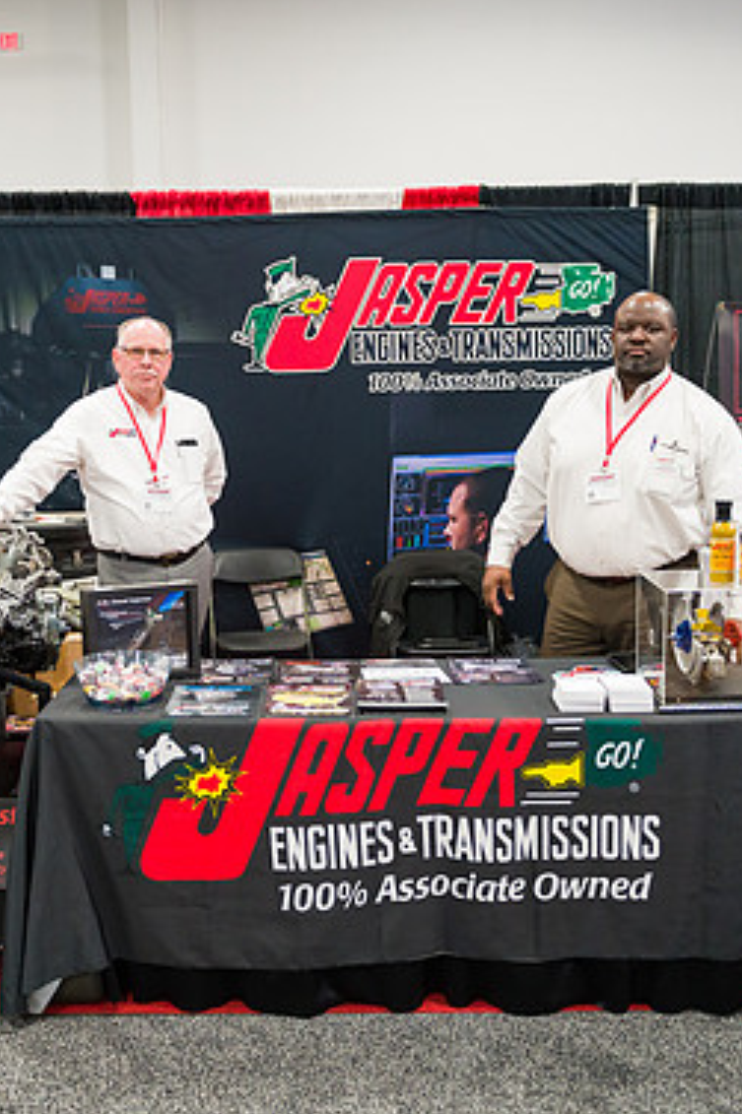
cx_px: 296
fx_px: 1238
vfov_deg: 48.5
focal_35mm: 40
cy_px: 556
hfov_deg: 33.3
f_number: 3.2
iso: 3200
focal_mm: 26
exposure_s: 1/250
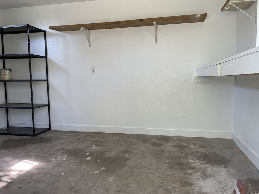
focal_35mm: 27
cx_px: 129
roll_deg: +0.9
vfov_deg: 51.3
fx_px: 202
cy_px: 97
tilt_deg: -4.8
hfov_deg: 65.3
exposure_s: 1/121
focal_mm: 4.2
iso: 100
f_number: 1.6
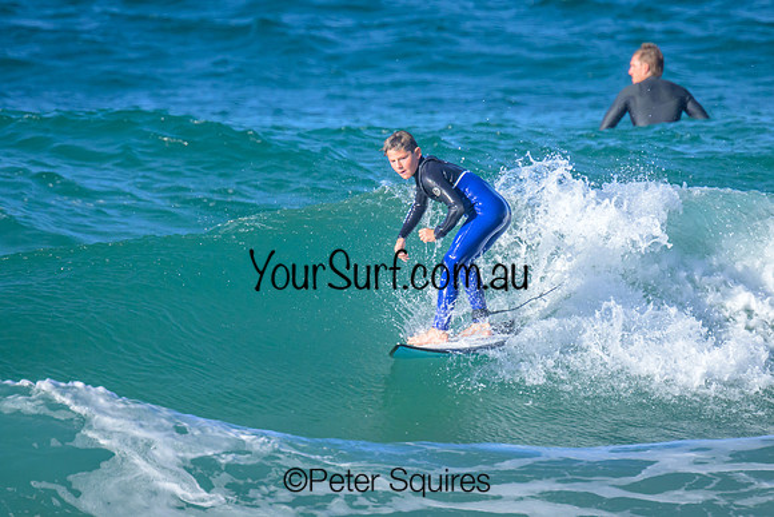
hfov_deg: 1.9
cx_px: 360
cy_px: 213
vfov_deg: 1.3
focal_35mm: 1100
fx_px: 23656
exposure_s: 1/2000
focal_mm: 800
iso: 1800
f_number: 11
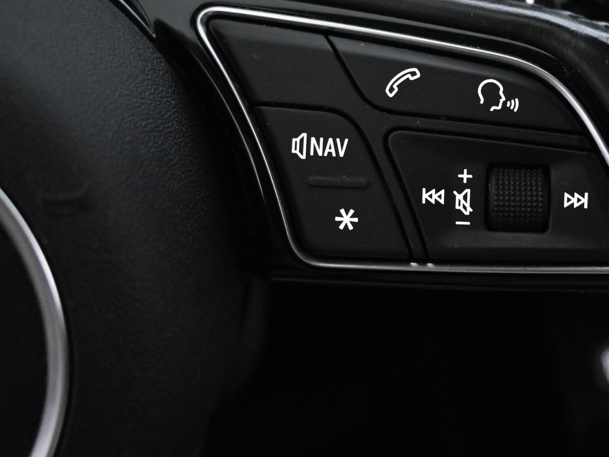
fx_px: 918
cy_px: 154
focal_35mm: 52
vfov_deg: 27.8
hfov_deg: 36.3
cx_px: 405
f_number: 4
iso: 6400
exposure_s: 1/50
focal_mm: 22.5
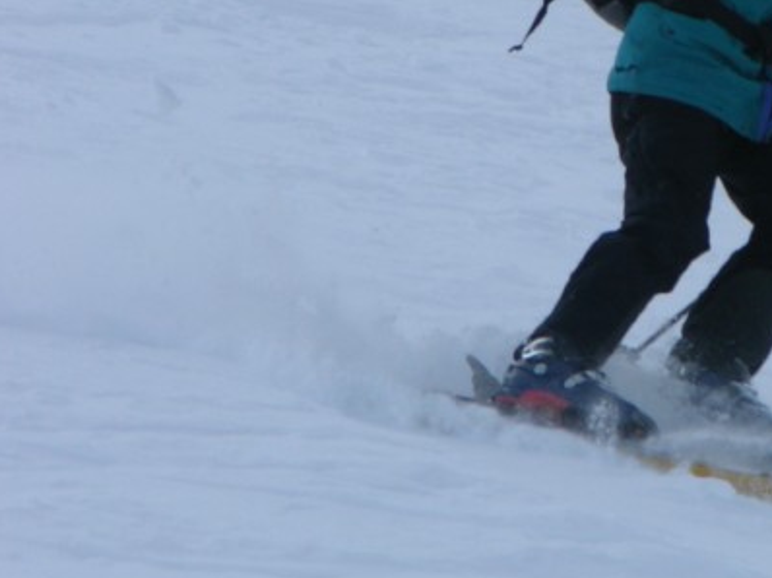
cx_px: 797
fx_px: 16070
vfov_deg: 2.1
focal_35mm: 721
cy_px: 122
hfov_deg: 2.8
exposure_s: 1/340
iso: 50
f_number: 5.9
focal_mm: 71.2
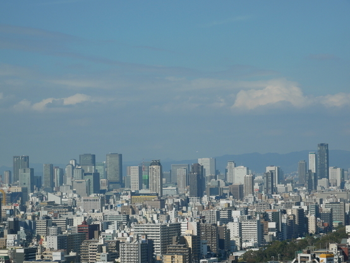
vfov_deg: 11.4
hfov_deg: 15.2
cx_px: 167
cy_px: 132
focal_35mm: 130
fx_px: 1315
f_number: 9
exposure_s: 1/640
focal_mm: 60
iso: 200
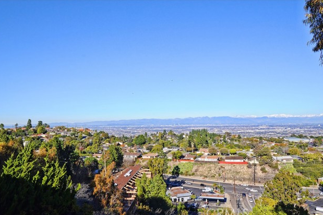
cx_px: 160
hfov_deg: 60.3
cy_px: 110
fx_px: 278
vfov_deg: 42.3
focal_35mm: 31
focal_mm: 20
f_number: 14
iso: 200
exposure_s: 1/200
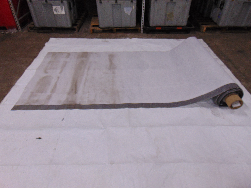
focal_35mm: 25
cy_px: 94
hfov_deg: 69.4
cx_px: 126
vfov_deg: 54.9
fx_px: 181
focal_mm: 4.5
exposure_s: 1/30
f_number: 3
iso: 160
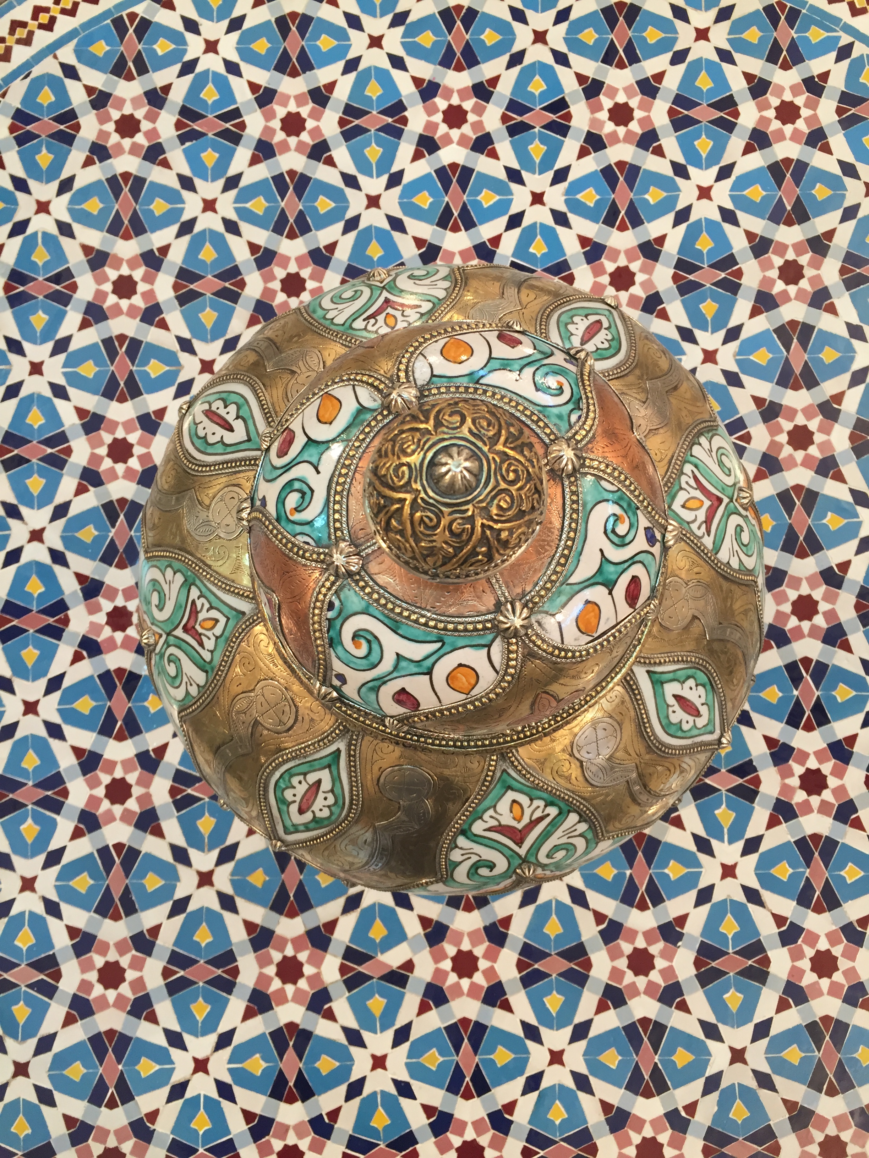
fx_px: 971
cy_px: 579
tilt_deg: -84.3
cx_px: 434
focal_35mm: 29
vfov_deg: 61.7
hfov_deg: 48.2
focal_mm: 4.15
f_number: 2.2
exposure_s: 1/33
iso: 100
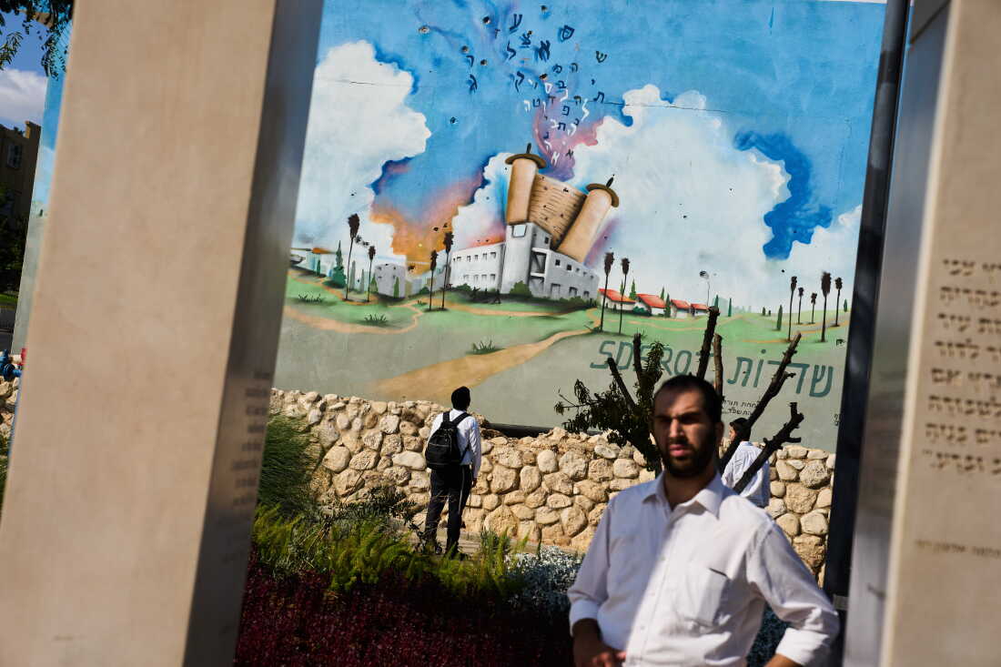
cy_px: 334
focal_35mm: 48
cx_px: 500
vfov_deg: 28.1
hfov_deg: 41.1
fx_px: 1334
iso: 200
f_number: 5.6
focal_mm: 48
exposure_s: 1/2000
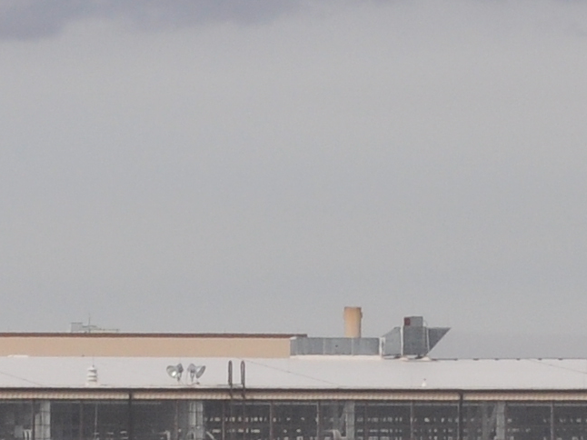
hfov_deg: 3.8
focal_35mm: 526
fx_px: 8920
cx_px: 130
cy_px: 557
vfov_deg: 2.8
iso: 200
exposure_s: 1/640
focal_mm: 55
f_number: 7.1
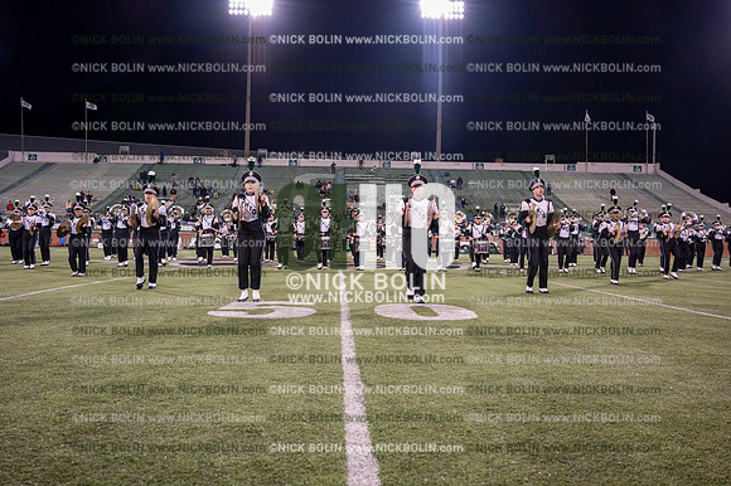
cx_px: 366
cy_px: 243
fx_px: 649
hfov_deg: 58.7
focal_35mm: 32
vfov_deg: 41.1
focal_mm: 32
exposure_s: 1/640
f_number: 4
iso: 3200
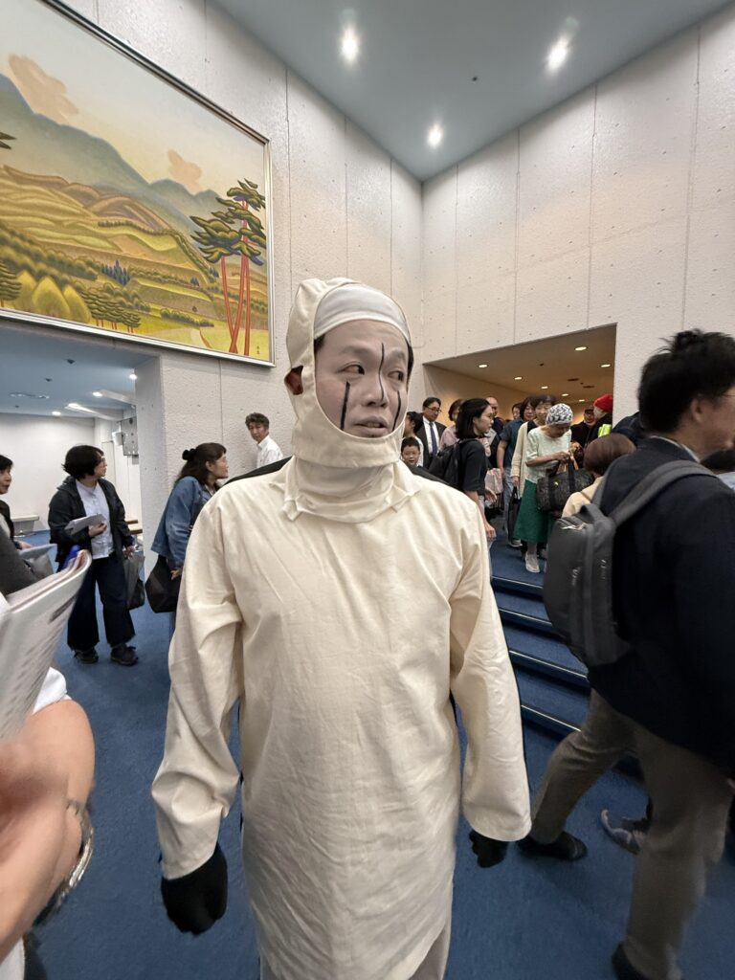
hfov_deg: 85.7
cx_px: 368
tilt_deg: -1.6
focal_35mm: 14
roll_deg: +1.3
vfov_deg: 102.1
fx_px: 396
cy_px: 490
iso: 400
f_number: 2.2
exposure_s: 1/50
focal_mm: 2.22
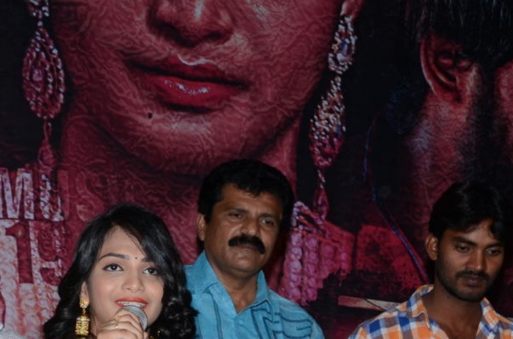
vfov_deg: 13.3
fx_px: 1412
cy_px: 405
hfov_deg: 20.3
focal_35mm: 99
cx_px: 69
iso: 320
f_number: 8
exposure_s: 1/125
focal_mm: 25
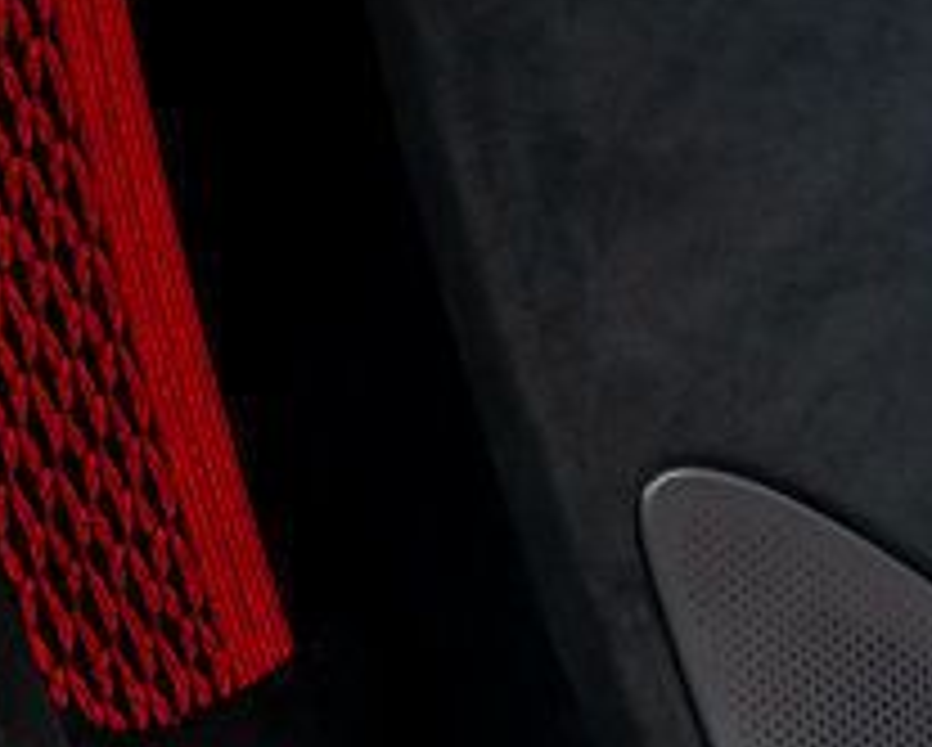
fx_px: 5384
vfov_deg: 7.6
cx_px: 581
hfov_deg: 9.9
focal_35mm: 195
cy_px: 1429
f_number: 4
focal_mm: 42
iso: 1600
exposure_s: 1/60
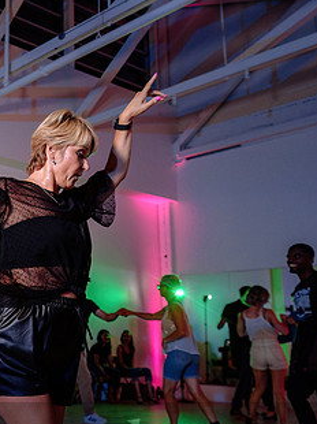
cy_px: 232
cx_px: -75
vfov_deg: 39.6
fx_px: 587
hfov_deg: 26.5
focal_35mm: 48
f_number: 3.5
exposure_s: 1/125
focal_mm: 24
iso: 800
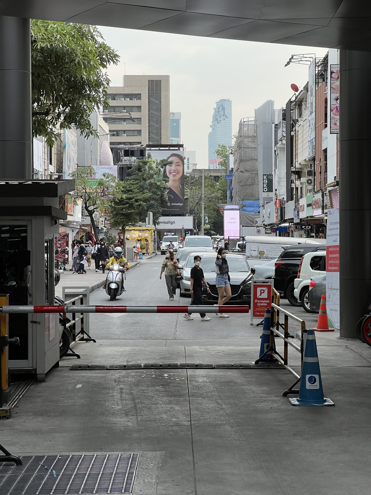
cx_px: 186
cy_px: 248
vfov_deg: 25.3
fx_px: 1100
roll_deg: +0.3
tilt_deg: -0.2
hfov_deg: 19.1
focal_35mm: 77
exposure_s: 1/122
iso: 32
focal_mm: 9
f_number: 2.8
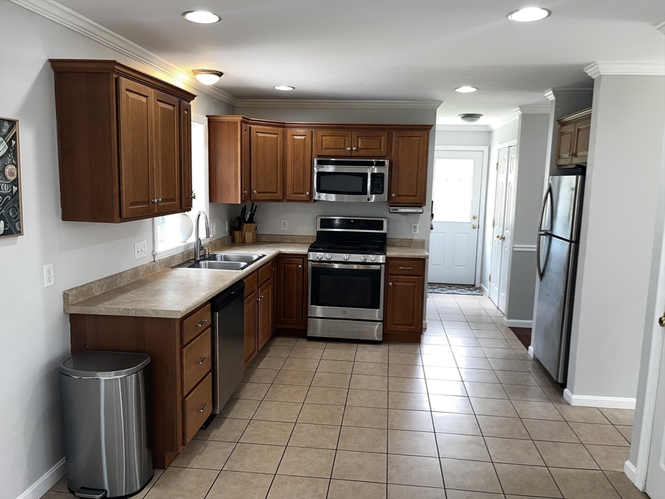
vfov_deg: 53.1
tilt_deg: -8.2
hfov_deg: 67.3
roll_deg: -0.3
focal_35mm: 26
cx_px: 332
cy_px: 250
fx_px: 499
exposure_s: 1/31
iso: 32
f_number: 1.6
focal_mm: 5.1
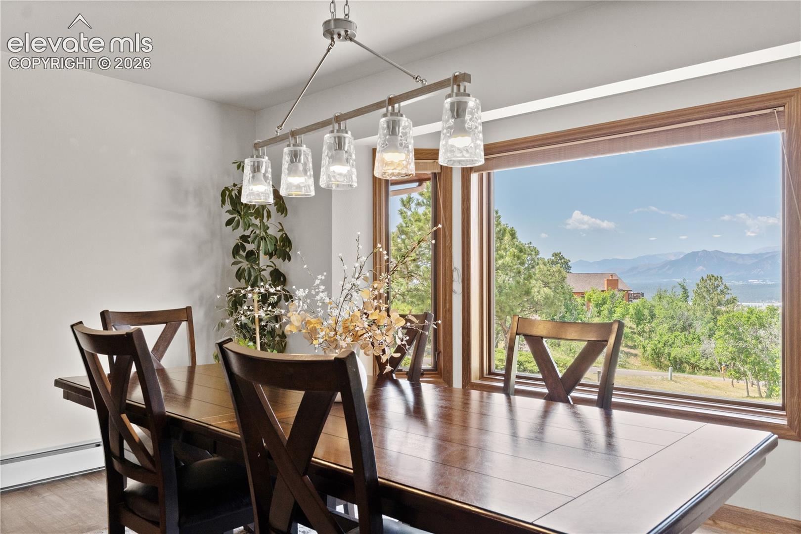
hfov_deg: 67.4
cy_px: 267
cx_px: 400
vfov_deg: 47.9
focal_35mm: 27
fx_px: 601
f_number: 8
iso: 400
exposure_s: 1/50
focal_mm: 18
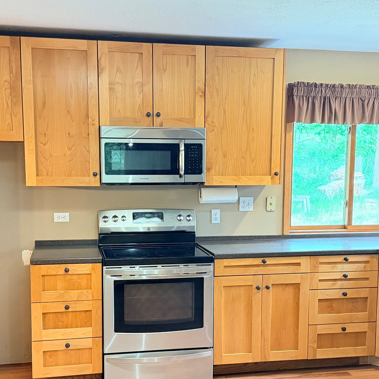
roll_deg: +0.1
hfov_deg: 38.3
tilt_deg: -6.9
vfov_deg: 38.1
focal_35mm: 44
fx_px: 545
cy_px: 234
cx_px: 177
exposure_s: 1/60
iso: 800
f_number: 1.78
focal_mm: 6.76
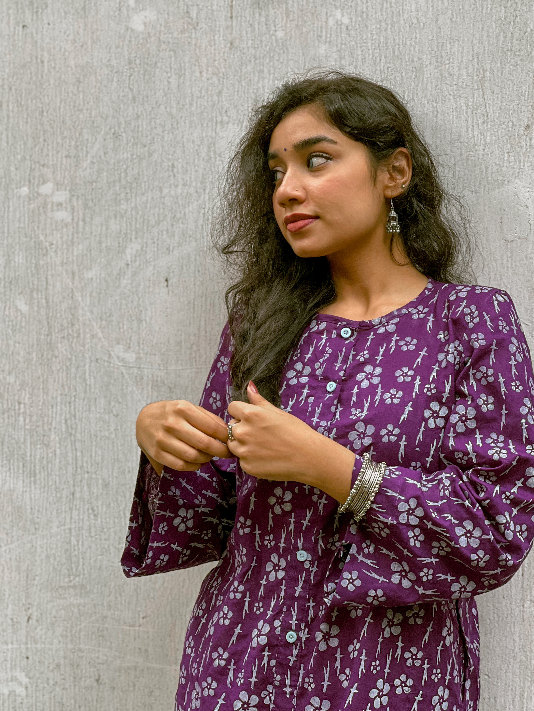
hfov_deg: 17.2
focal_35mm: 86
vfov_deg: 22.7
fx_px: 1769
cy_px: 316
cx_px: 262
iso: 100
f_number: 2.8
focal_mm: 9
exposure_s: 1/120
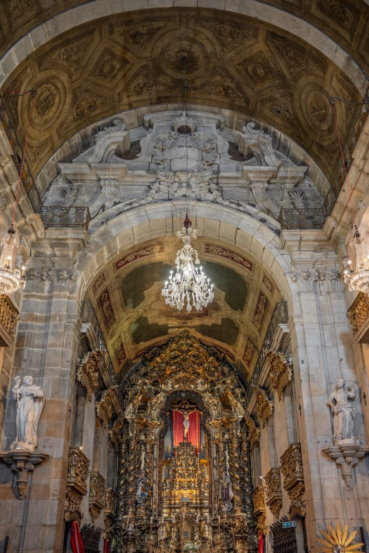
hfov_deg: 39.9
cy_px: 276
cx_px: 184
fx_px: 509
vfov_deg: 57.1
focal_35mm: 33
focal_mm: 33.1
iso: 800
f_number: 3.5
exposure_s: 1/40
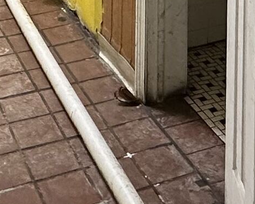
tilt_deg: -2.1
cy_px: -243
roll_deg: -0.4
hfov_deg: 21.3
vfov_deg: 13.7
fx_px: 679
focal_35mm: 90
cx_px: 120
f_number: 2.2
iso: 250
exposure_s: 1/120
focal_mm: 2.22
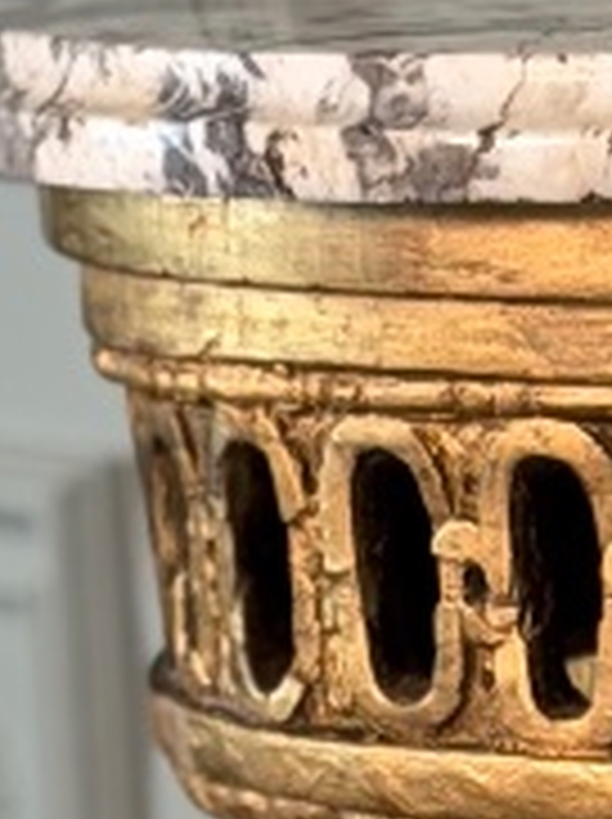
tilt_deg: -12.8
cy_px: 1350
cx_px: 1660
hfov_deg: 4.5
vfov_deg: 6.2
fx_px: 7490
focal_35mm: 317
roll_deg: +0.7
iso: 100
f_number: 1.78
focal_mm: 6.76
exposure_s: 1/50
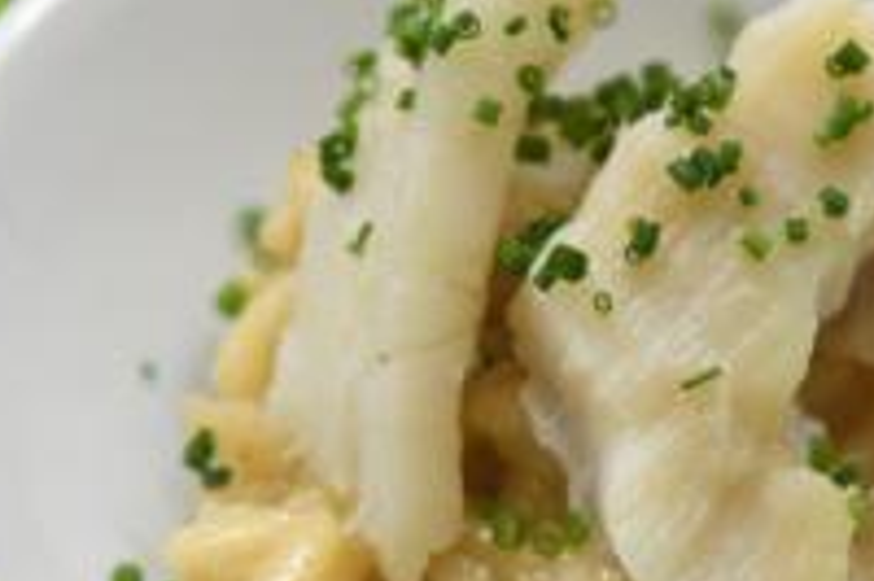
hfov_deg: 11.1
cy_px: 369
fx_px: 4491
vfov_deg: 7.4
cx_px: 638
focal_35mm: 185
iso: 1000
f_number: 5.6
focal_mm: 55
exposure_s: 1/50
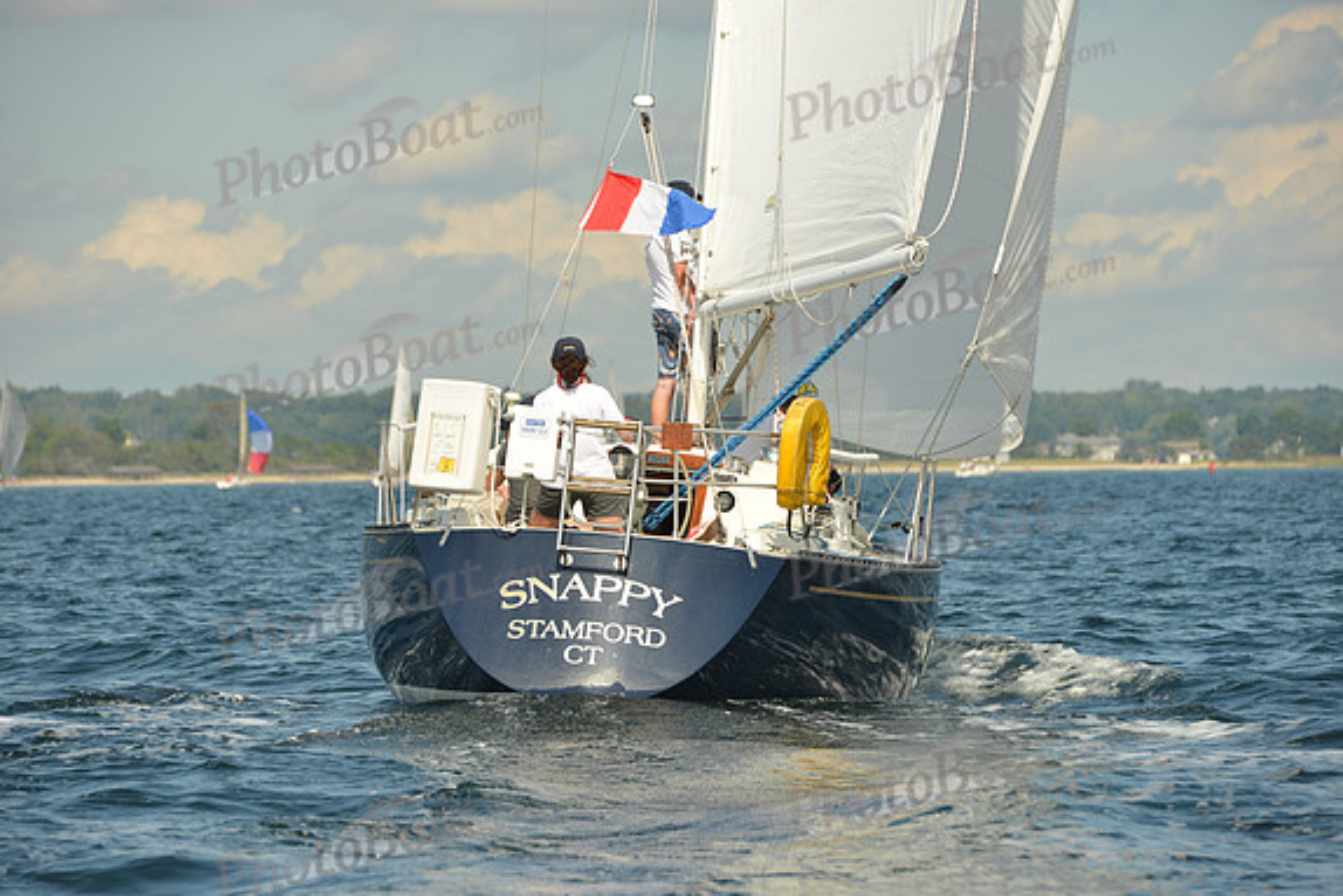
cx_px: 667
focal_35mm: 197
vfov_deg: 7.0
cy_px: 450
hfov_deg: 10.4
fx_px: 7351
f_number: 9
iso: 320
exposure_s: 1/1250
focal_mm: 195
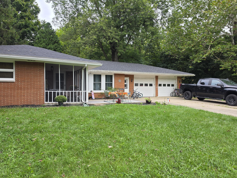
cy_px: 89
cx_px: 118
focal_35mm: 23
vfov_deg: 58.9
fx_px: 157
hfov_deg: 73.9
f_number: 1.4
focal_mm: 6.5
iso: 40
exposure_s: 1/180
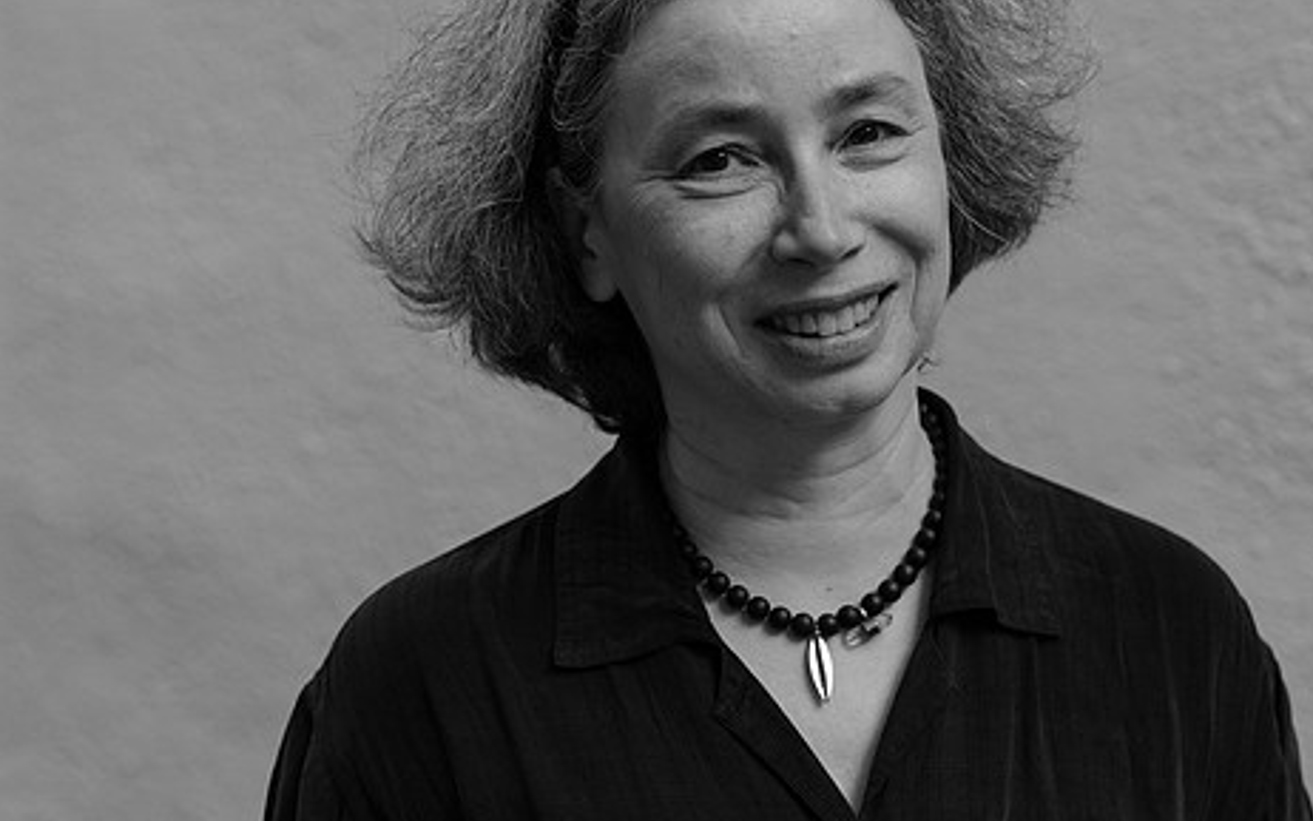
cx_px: 497
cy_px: 374
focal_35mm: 96
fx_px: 3436
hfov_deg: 21.6
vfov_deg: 13.6
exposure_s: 1/320
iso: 500
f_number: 2.8
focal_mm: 50
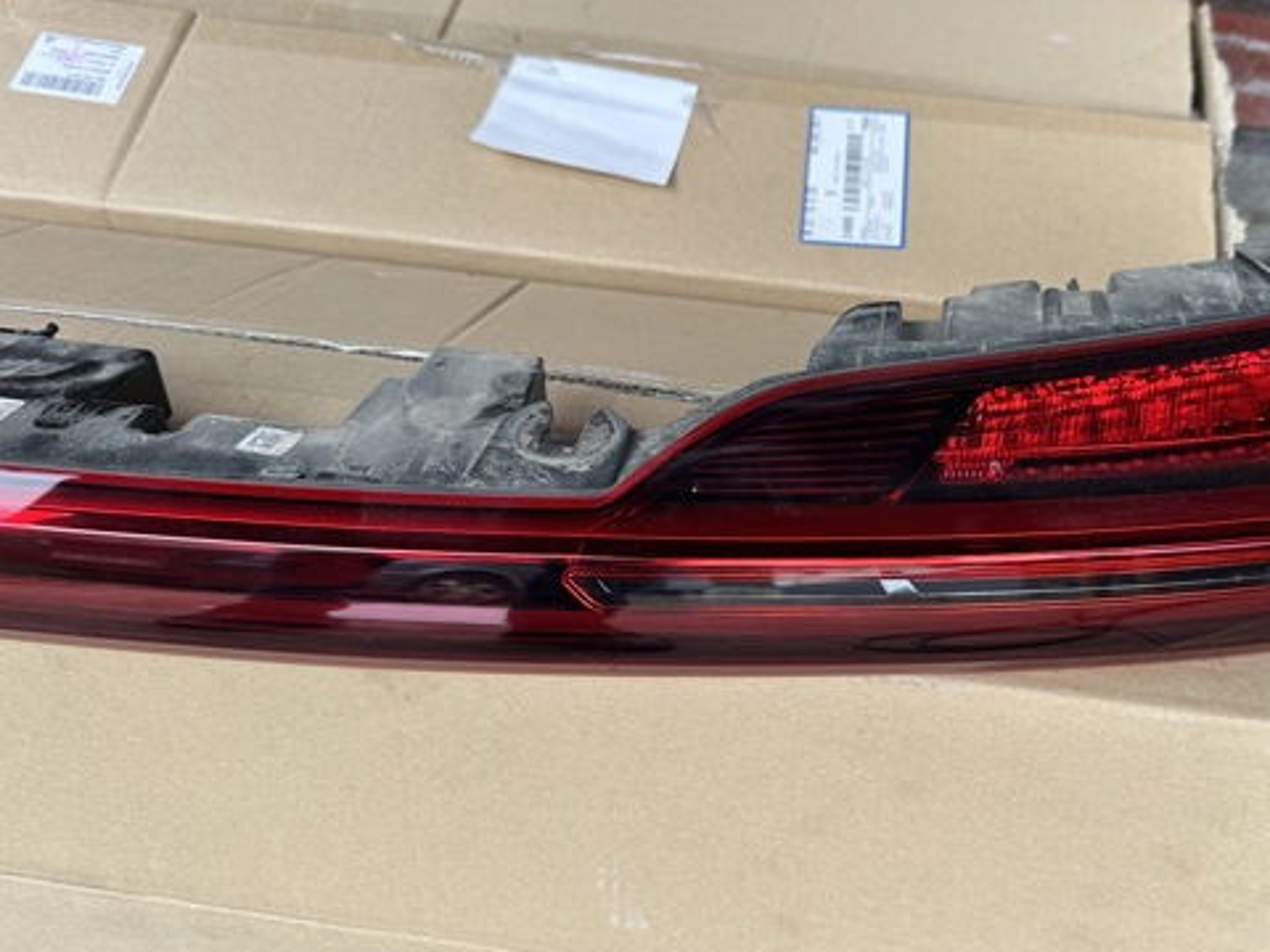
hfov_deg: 55.8
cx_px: 826
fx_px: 1174
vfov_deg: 44.1
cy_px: 440
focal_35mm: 32
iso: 64
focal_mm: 6.86
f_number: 1.78
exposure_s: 1/154
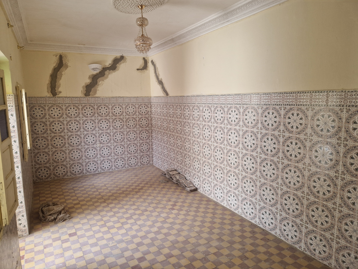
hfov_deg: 73.9
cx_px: 179
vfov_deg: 58.9
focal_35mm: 23
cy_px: 134
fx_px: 238
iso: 125
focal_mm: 5.4
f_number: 1.8
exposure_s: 1/100
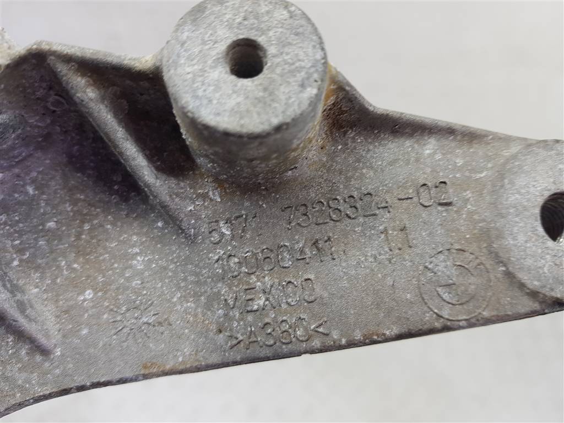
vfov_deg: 53.1
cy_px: 212
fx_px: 424
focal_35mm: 26
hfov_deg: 67.3
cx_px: 282
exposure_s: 1/50
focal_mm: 4.2
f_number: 1.7
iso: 50
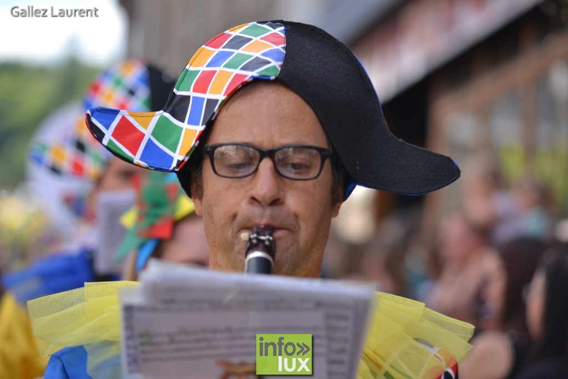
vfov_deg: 9.0
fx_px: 2414
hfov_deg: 13.4
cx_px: 284
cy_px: 190
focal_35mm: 153
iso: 100
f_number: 2.8
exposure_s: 1/400
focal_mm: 102
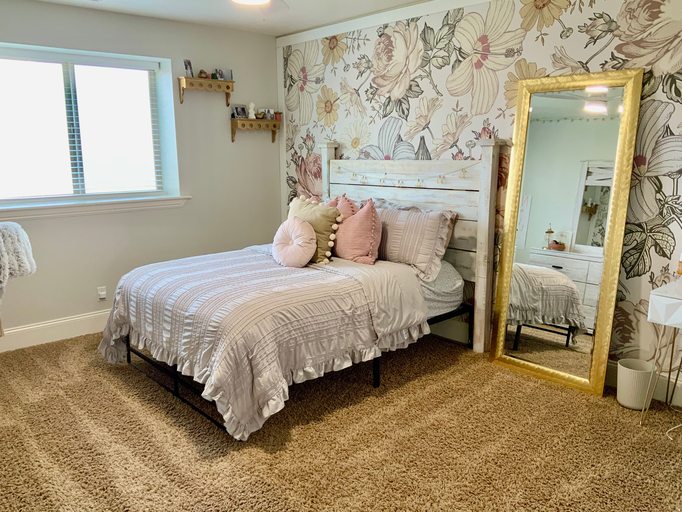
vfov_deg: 48.2
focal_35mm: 29
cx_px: 341
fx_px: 571
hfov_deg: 61.7
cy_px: 256
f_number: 1.8
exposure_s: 1/54
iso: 80
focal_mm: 3
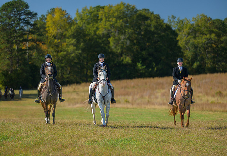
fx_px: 1073
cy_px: 78
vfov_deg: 8.3
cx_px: 110
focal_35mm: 169
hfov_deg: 12.1
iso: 200
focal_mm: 165
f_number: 3.2
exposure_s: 1/1250
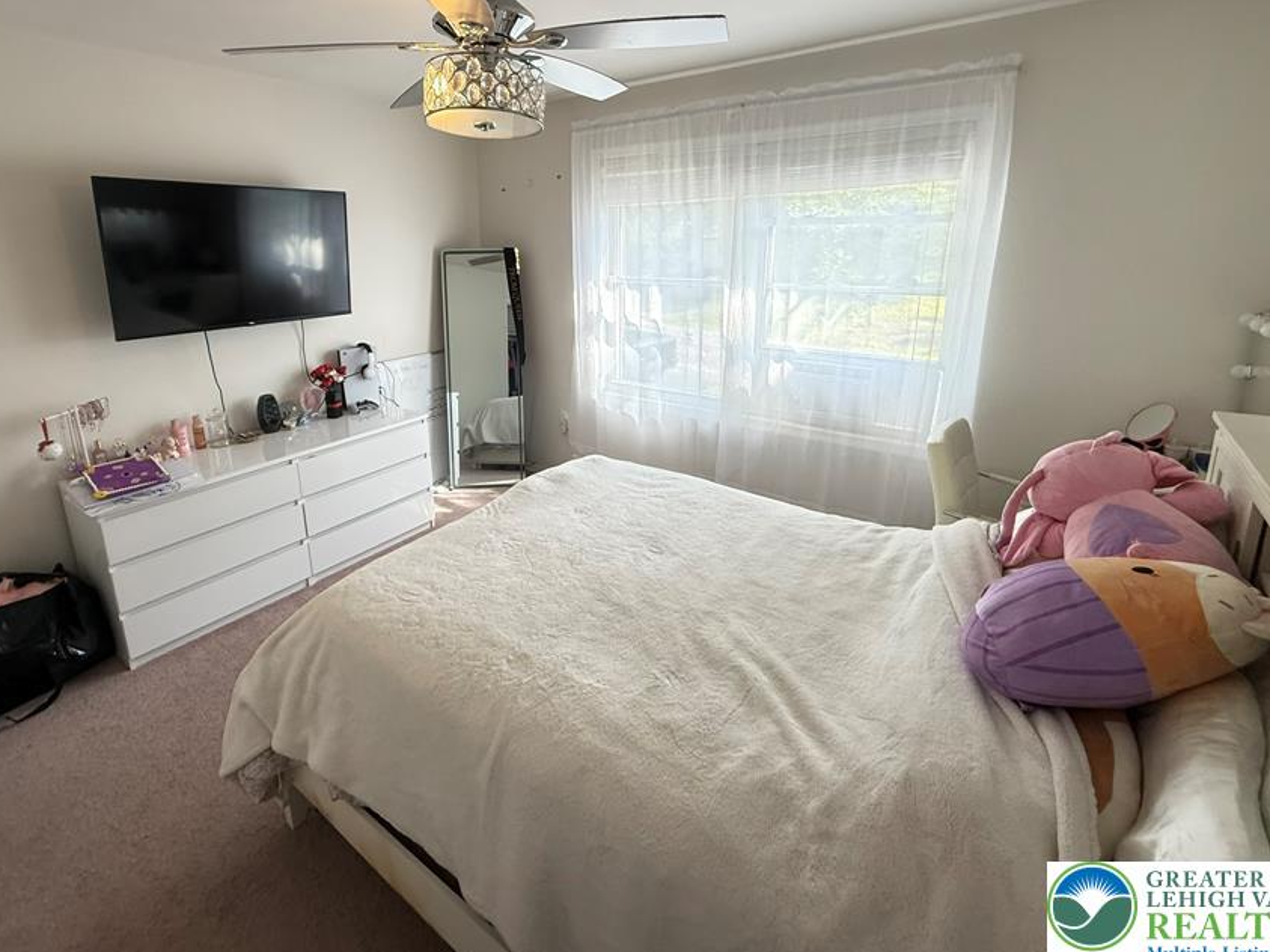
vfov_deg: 74.0
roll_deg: +0.1
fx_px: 624
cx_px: 583
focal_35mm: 17
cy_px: 384
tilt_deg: -13.4
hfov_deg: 90.8
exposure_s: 1/120
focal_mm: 2.22
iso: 320
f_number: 2.2
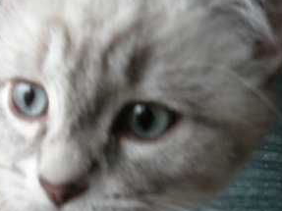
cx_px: 129
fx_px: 383
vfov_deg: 30.5
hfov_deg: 40.4
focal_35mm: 47
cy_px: 149
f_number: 2.8
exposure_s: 1/66.7
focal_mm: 4.7
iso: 329
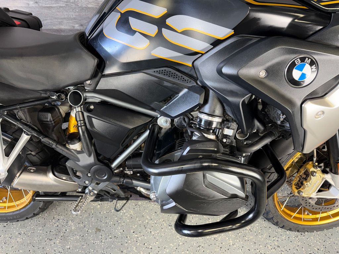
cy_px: 127
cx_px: 170
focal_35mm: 24
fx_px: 235
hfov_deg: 71.6
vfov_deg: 56.8
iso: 64
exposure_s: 1/17
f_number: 1.78
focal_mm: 6.76
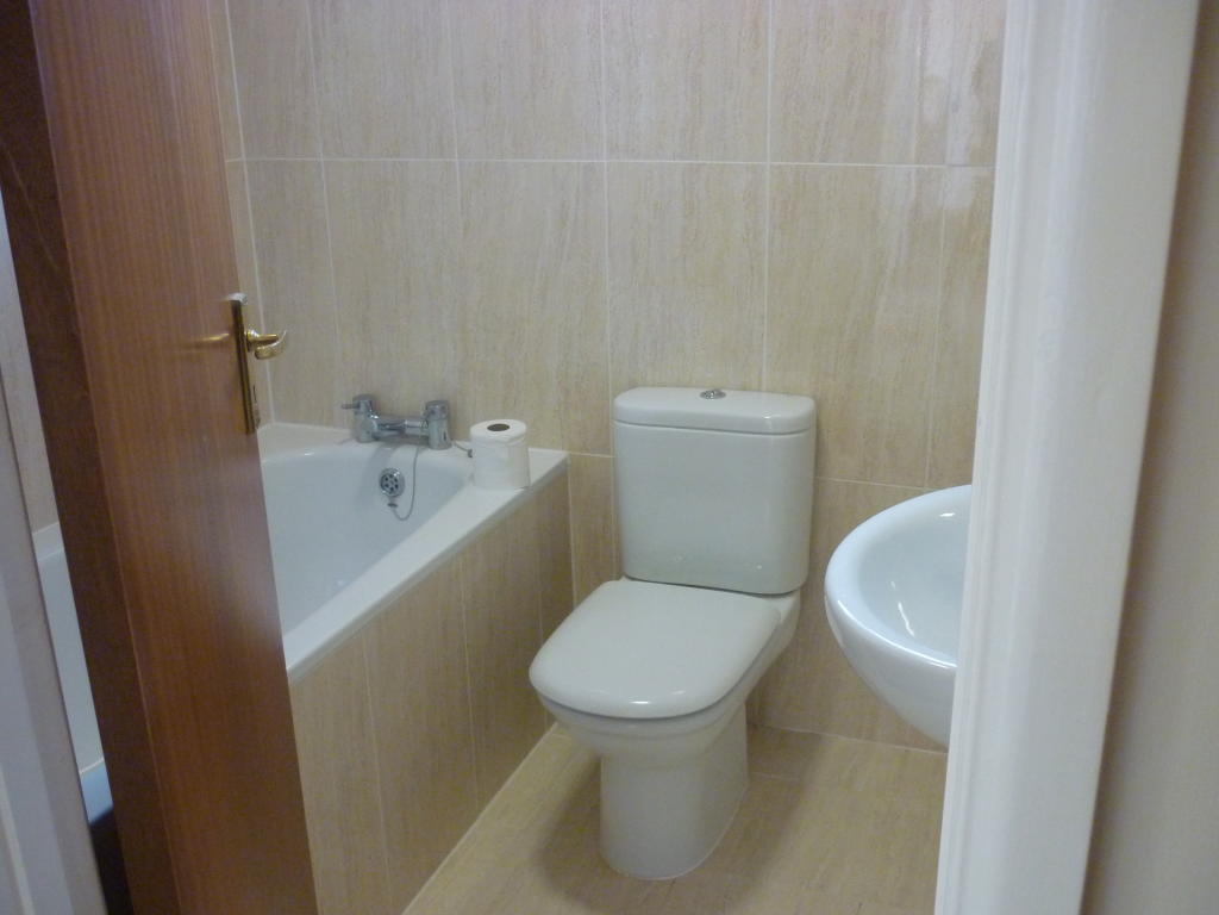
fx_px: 1162
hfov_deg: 55.4
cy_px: 458
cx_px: 610
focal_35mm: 33
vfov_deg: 42.9
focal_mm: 5.5
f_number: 2.8
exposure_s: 1/25
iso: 400
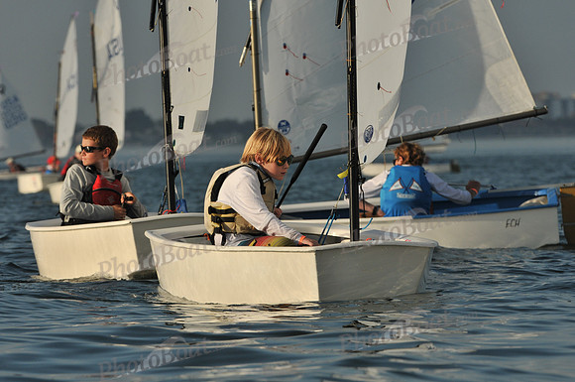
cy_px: 191
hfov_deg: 4.7
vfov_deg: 3.2
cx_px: 288
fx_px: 6938
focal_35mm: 435
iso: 200
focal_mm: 290
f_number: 10
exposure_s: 1/800
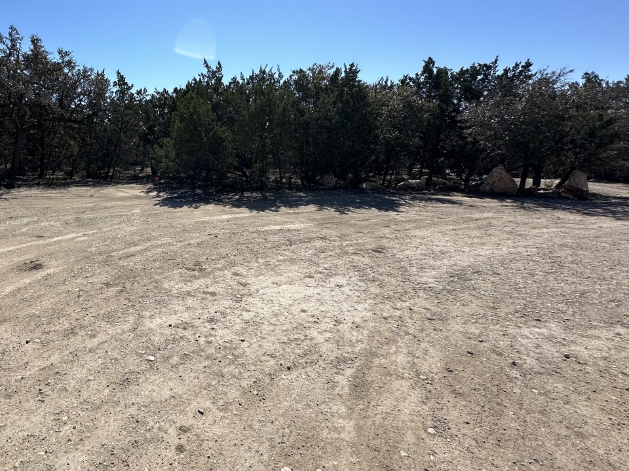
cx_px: 162
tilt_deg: -8.3
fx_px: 382
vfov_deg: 63.3
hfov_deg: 73.7
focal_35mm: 21
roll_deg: -0.8
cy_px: 212
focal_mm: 2.22
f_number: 2.2
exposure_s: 1/2747
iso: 50
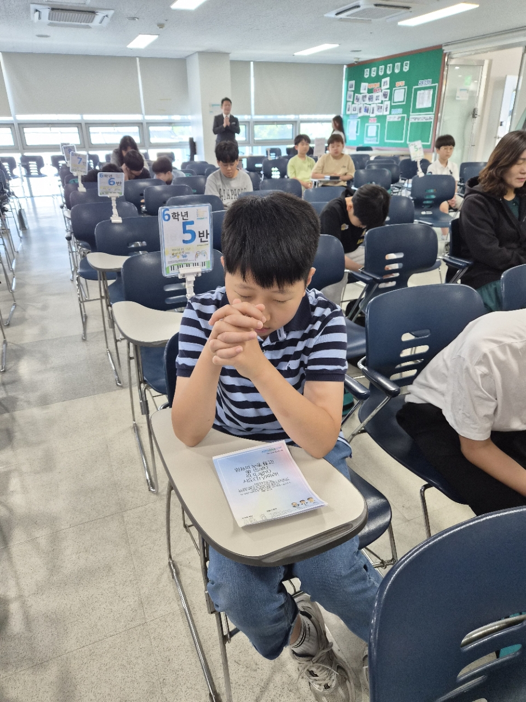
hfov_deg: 58.9
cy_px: 351
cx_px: 263
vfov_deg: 73.9
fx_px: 466
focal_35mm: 23
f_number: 1.8
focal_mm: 5.4
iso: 200
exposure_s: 1/120
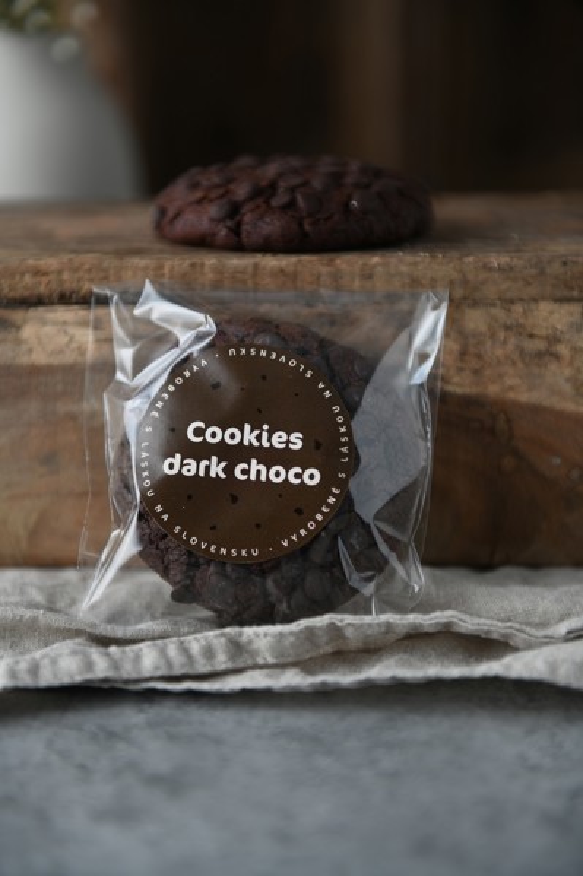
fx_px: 1703
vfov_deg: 28.9
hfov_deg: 19.4
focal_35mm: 70
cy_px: 438
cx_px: 292
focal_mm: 70
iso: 100
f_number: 2.8
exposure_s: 1/100
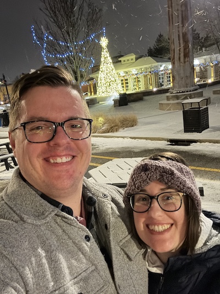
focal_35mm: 30
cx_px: 110
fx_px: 254
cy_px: 147
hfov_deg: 46.8
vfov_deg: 60.0
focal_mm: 2.69
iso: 1250
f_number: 1.9
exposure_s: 1/15
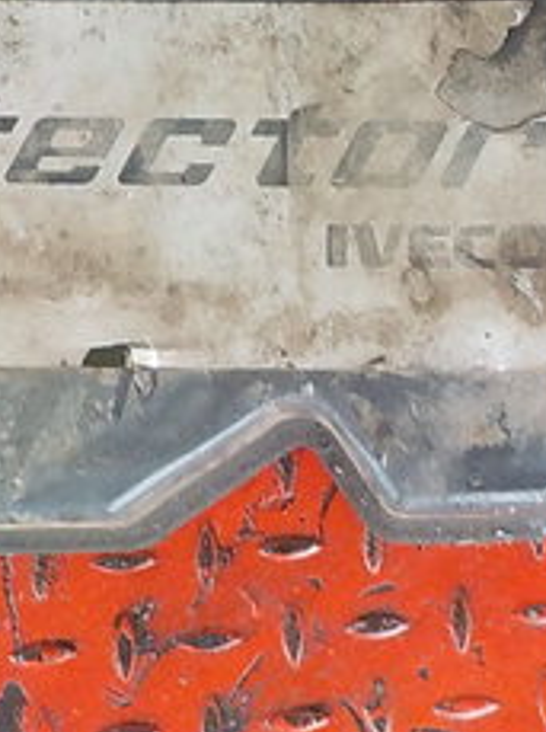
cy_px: 169
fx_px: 1772
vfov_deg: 23.1
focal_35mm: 84
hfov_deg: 17.5
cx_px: 383
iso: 220
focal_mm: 4.1
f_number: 3.3
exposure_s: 1/30
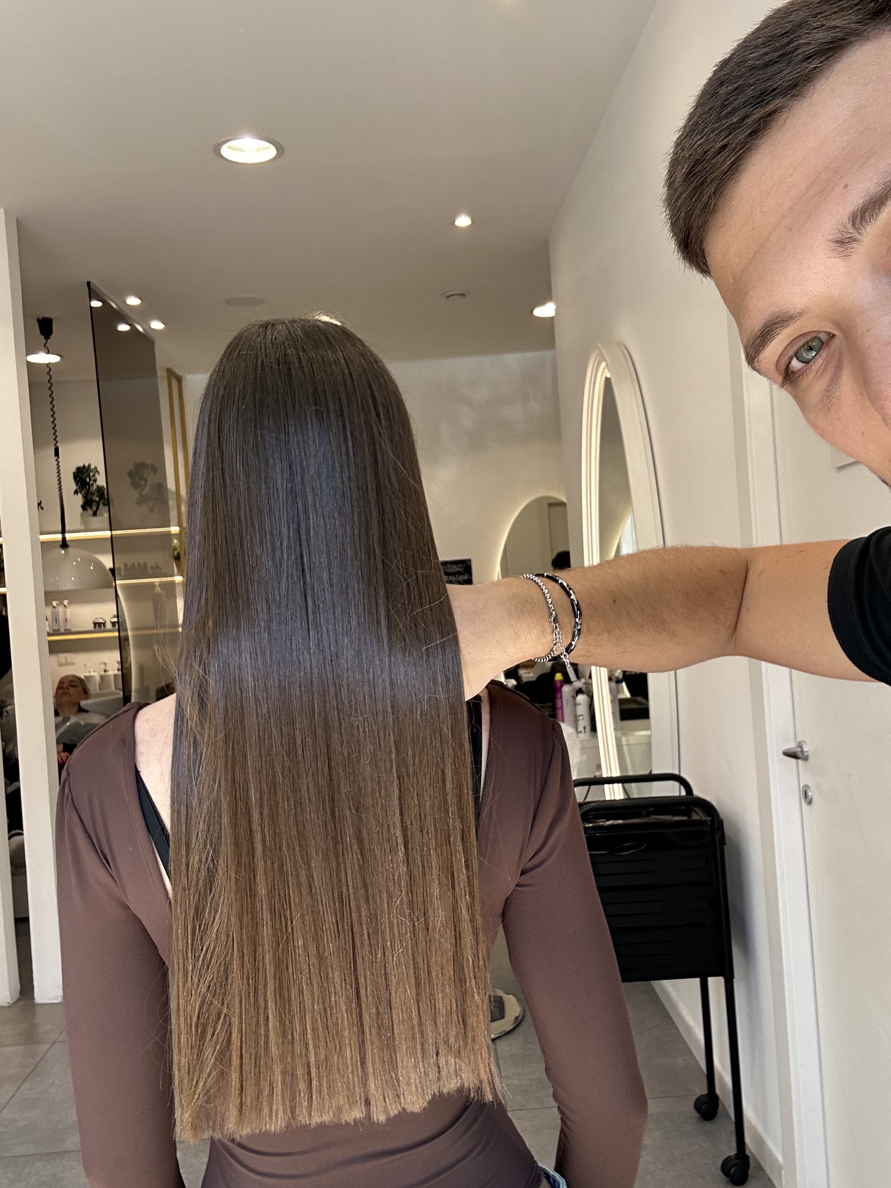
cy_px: 594
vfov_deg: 60.0
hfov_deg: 46.8
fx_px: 1030
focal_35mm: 30
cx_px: 446
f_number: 1.9
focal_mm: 2.69
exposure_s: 1/121
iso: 32
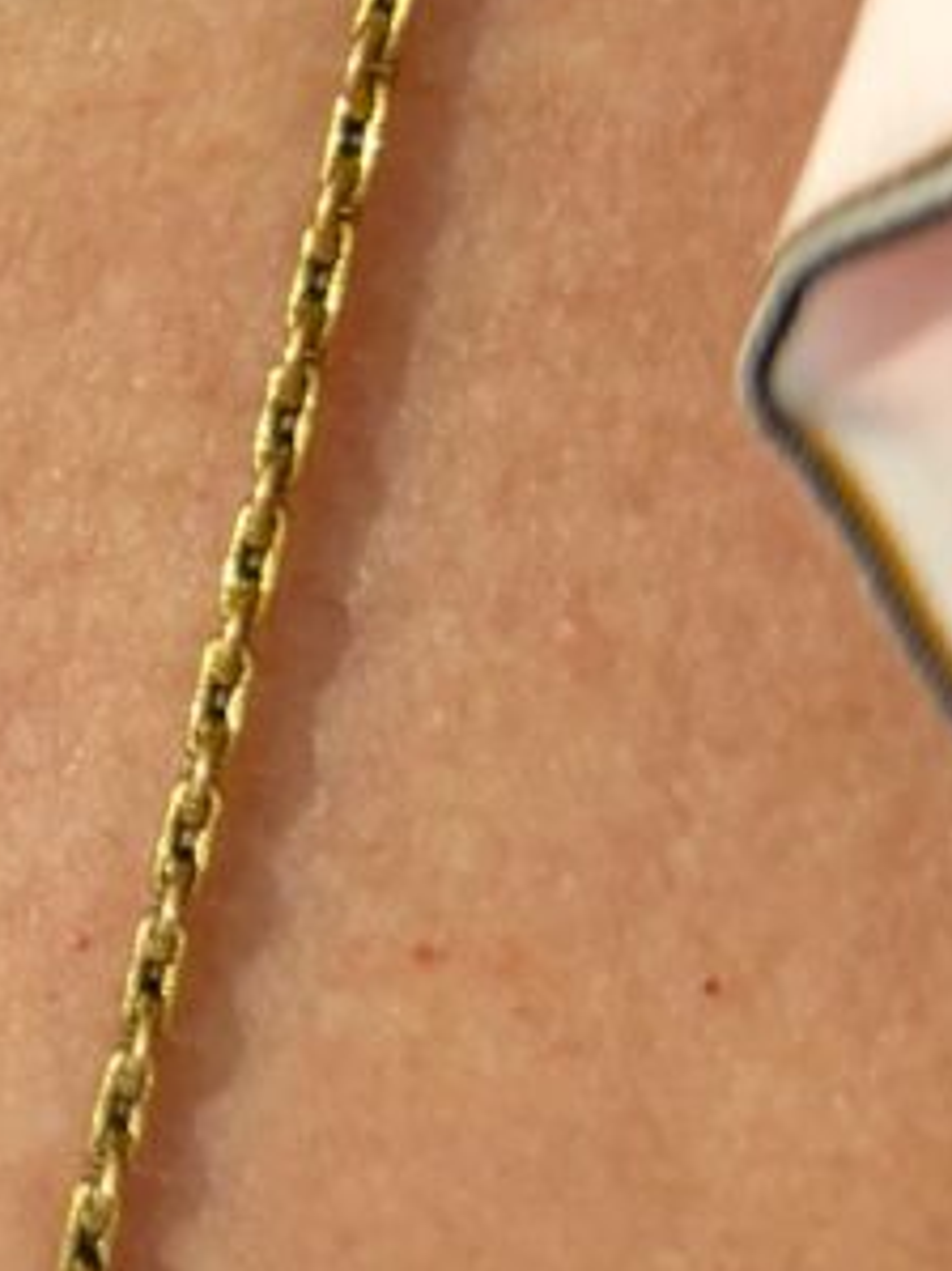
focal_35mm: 107
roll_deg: +12.1
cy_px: 51
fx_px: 3926
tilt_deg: -11.7
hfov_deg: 12.7
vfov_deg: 18.0
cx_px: -733
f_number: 1.6
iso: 160
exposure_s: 1/50
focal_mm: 5.96
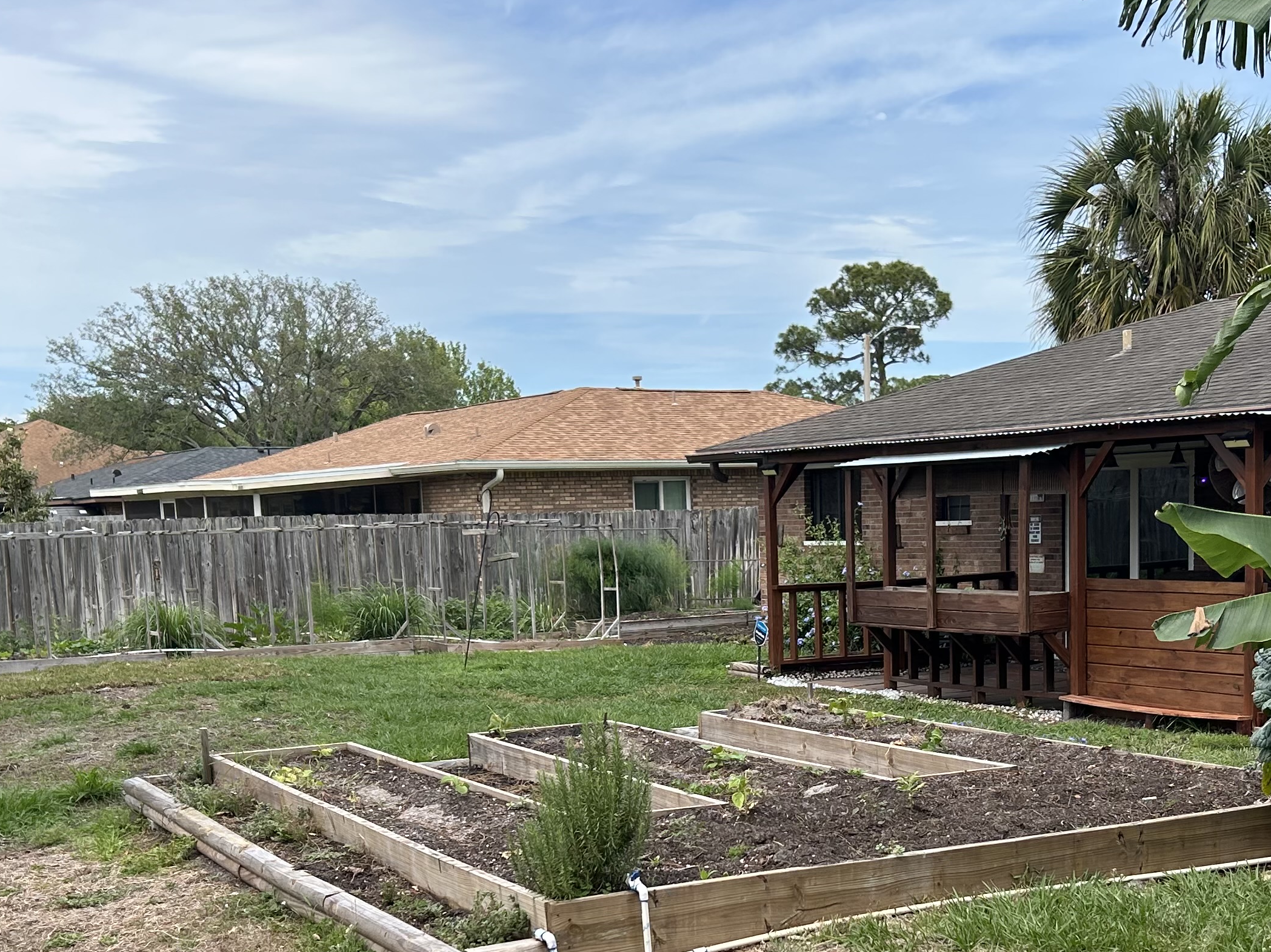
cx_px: 778
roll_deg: +2.0
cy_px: 756
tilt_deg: -7.5
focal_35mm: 50
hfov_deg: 38.0
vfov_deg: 28.5
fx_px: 1836
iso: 50
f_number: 1.5
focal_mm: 5.7
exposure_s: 1/2457
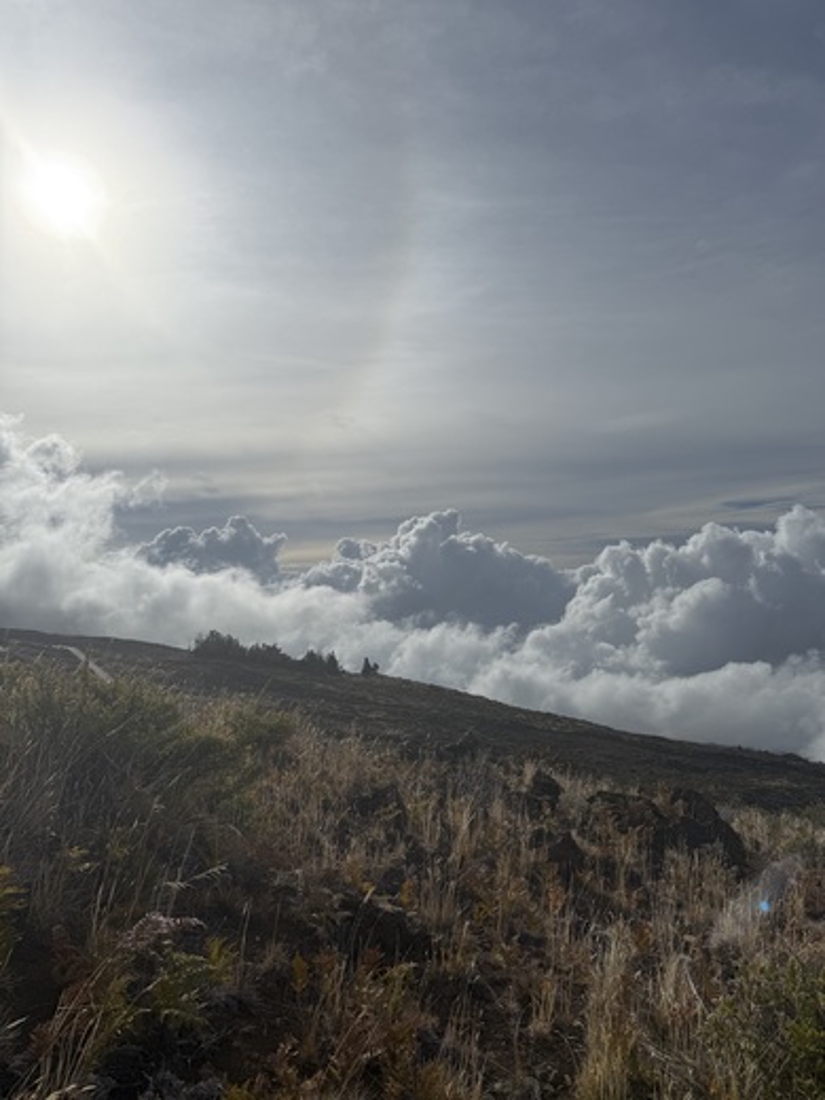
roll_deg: +2.0
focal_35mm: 24
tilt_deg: +2.0
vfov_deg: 71.6
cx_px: 412
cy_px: 550
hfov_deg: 56.8
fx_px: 763
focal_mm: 6.76
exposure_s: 1/22727
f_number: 1.78
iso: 64
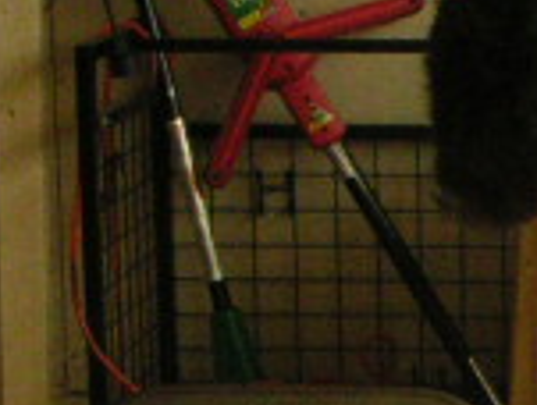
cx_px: 754
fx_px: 2628
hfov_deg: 11.3
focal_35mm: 169
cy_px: 441
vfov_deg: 8.8
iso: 400
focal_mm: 5.3
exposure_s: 1/180
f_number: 6.7
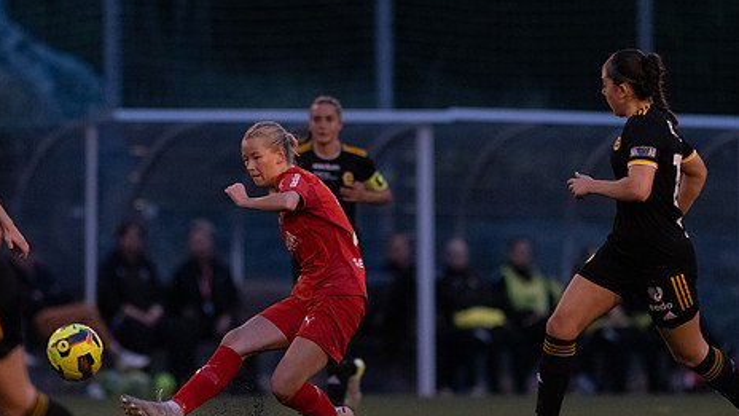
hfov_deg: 3.7
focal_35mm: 590
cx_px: 280
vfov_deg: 2.1
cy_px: 243
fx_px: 11561
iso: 8000
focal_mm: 300
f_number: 3.2
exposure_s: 1/800
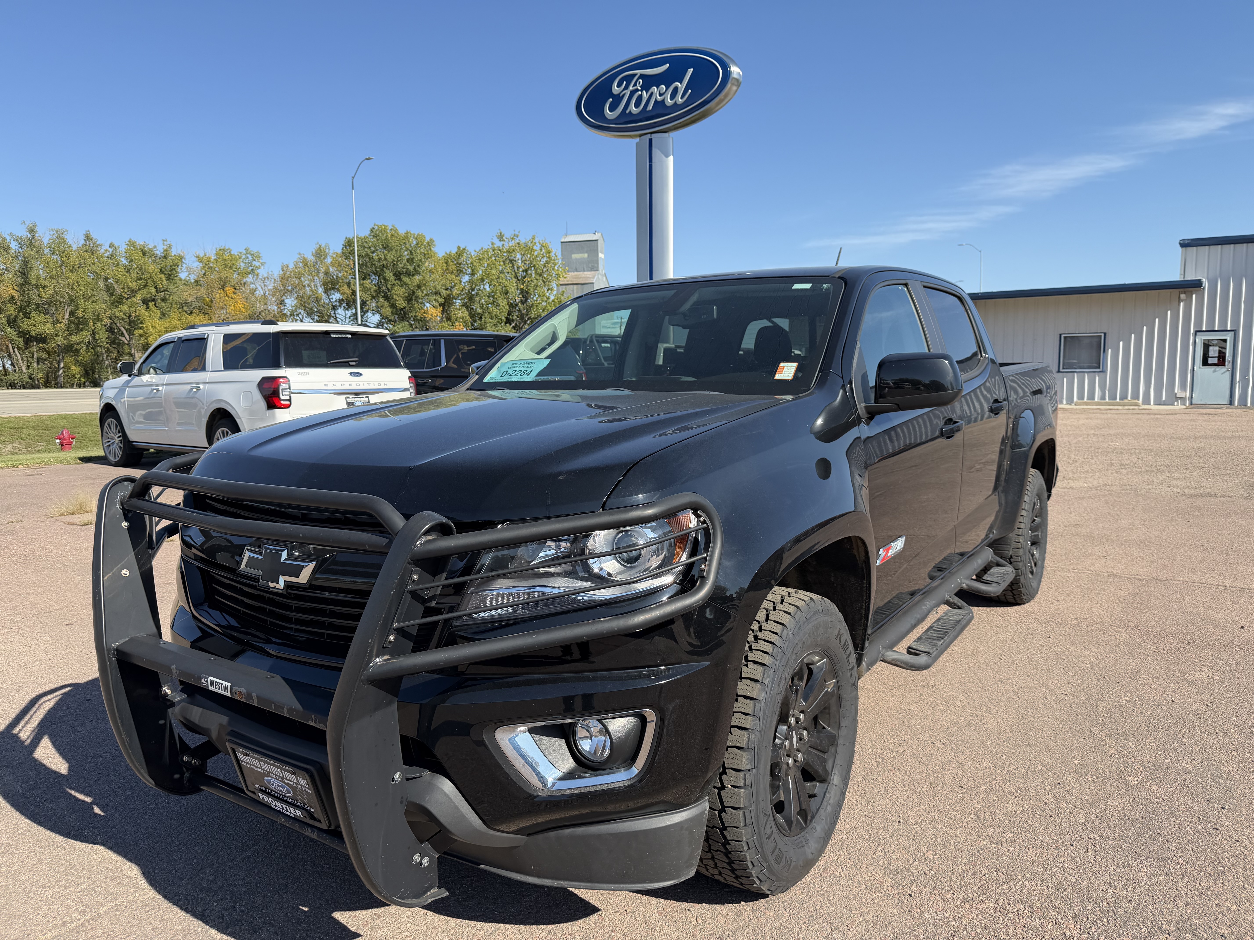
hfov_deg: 71.6
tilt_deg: -6.9
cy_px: 470
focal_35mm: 24
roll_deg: +0.7
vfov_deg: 56.8
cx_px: 627
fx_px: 869
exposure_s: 1/3425
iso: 80
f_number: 1.78
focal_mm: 6.76
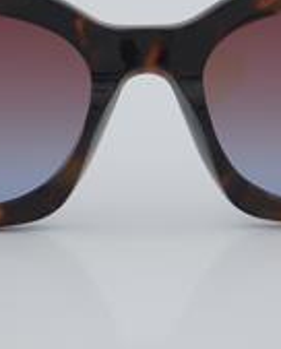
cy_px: 114
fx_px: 1719
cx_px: 149
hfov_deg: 9.3
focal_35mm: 166
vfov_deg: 11.6
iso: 100
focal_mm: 50
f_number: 32
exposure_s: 1/4
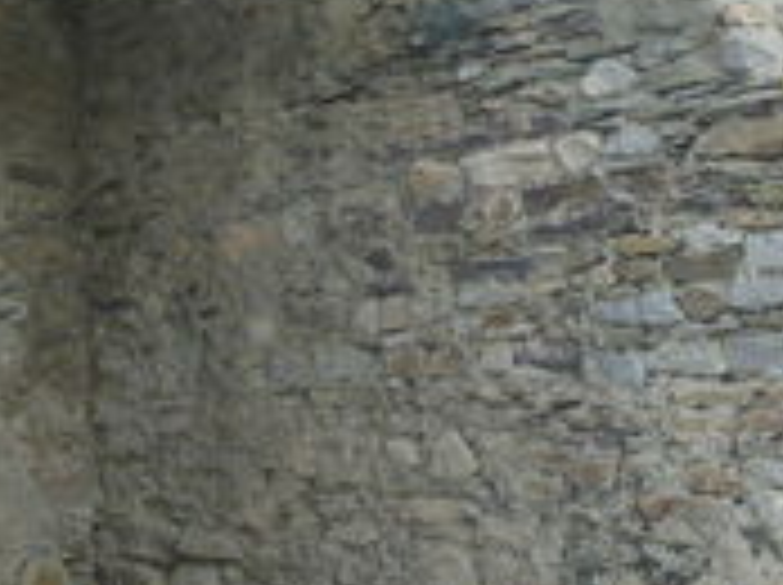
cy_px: 92
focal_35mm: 72
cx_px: 504
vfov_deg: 20.1
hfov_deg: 27.0
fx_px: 1626
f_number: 3.1
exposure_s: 1/125
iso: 160
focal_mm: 4.5
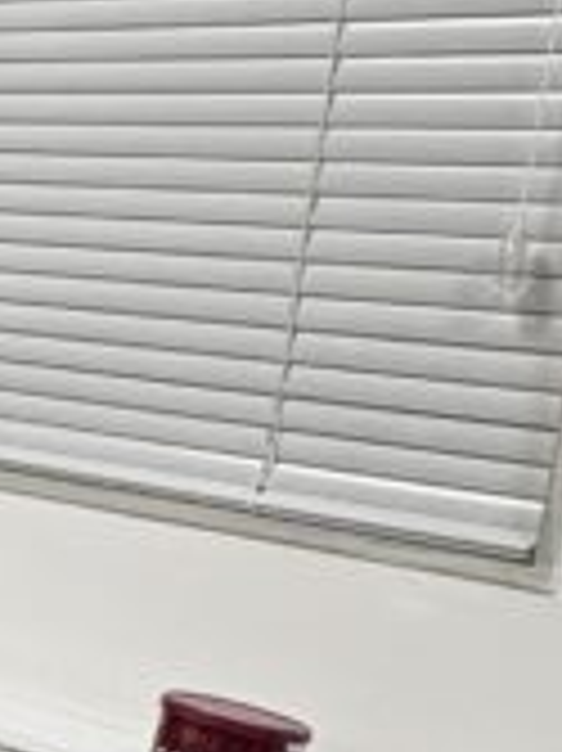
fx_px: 1864
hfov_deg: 13.4
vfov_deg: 22.7
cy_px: 513
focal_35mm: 86
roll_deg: -3.4
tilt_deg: -9.5
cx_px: -724
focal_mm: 2.22
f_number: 2.2
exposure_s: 1/100
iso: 250
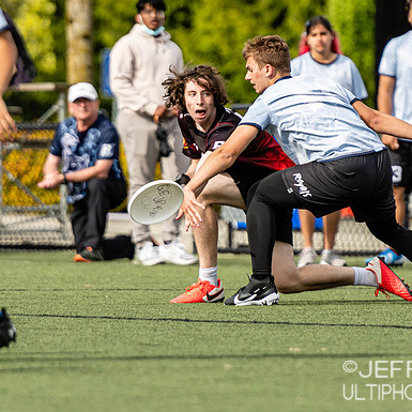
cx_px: 266
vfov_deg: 2.7
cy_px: 108
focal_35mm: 658
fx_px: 8860
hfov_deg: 2.7
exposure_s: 1/2500
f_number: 2.8
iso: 200
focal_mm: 200
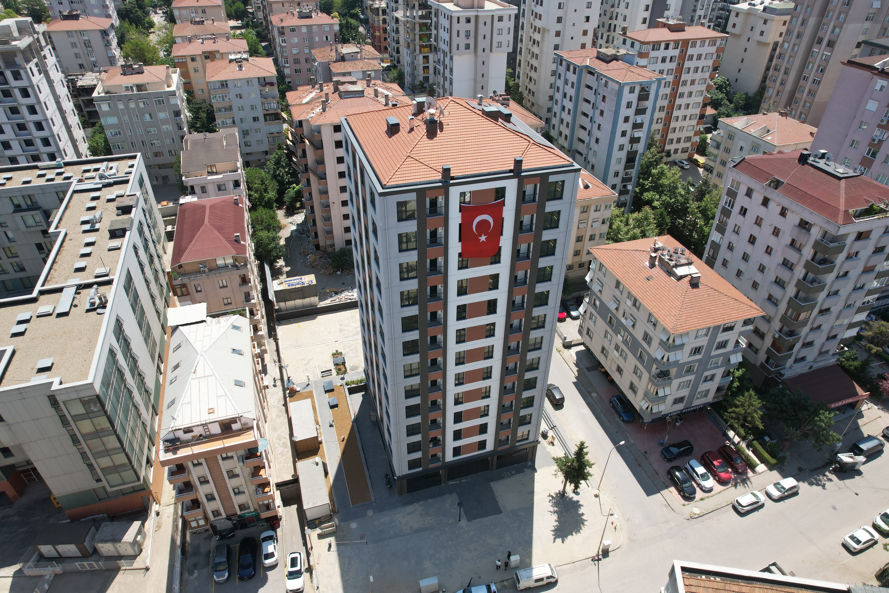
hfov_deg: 78.6
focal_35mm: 22
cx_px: 444
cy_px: 296
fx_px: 543
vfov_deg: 57.2
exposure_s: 1/2000
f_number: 2.8
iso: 200
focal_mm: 8.38
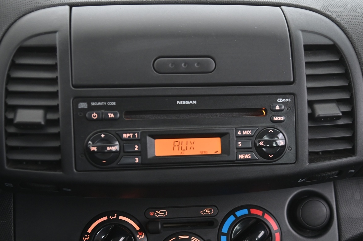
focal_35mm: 62
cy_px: 164
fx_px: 624
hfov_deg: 32.4
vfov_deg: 21.8
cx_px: 180
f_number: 4
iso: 2000
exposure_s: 1/10
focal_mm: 44
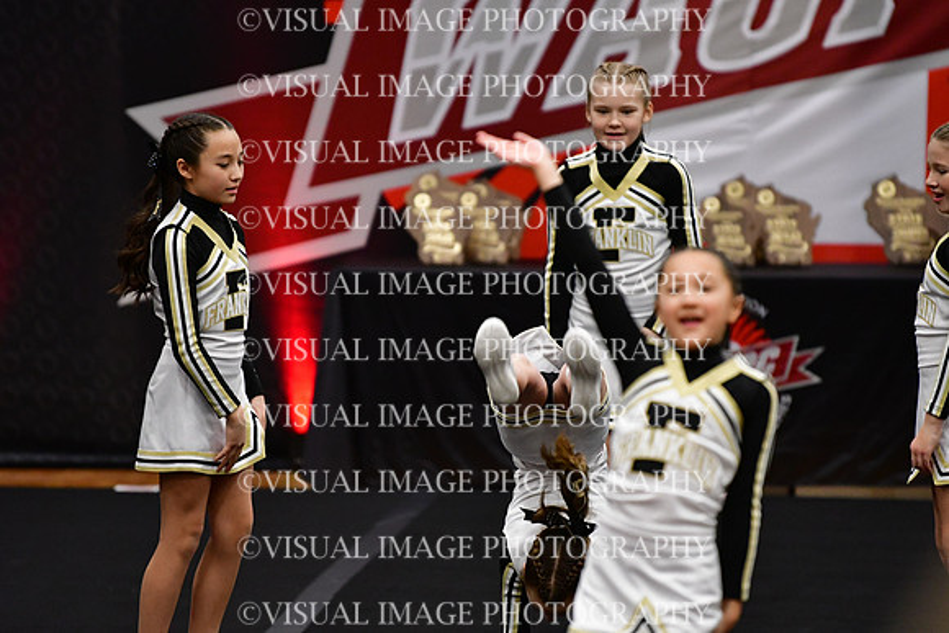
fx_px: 7910
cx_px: 474
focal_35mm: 300
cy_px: 316
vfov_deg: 4.6
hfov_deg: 6.9
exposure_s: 1/800
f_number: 2.8
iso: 4000
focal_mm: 200
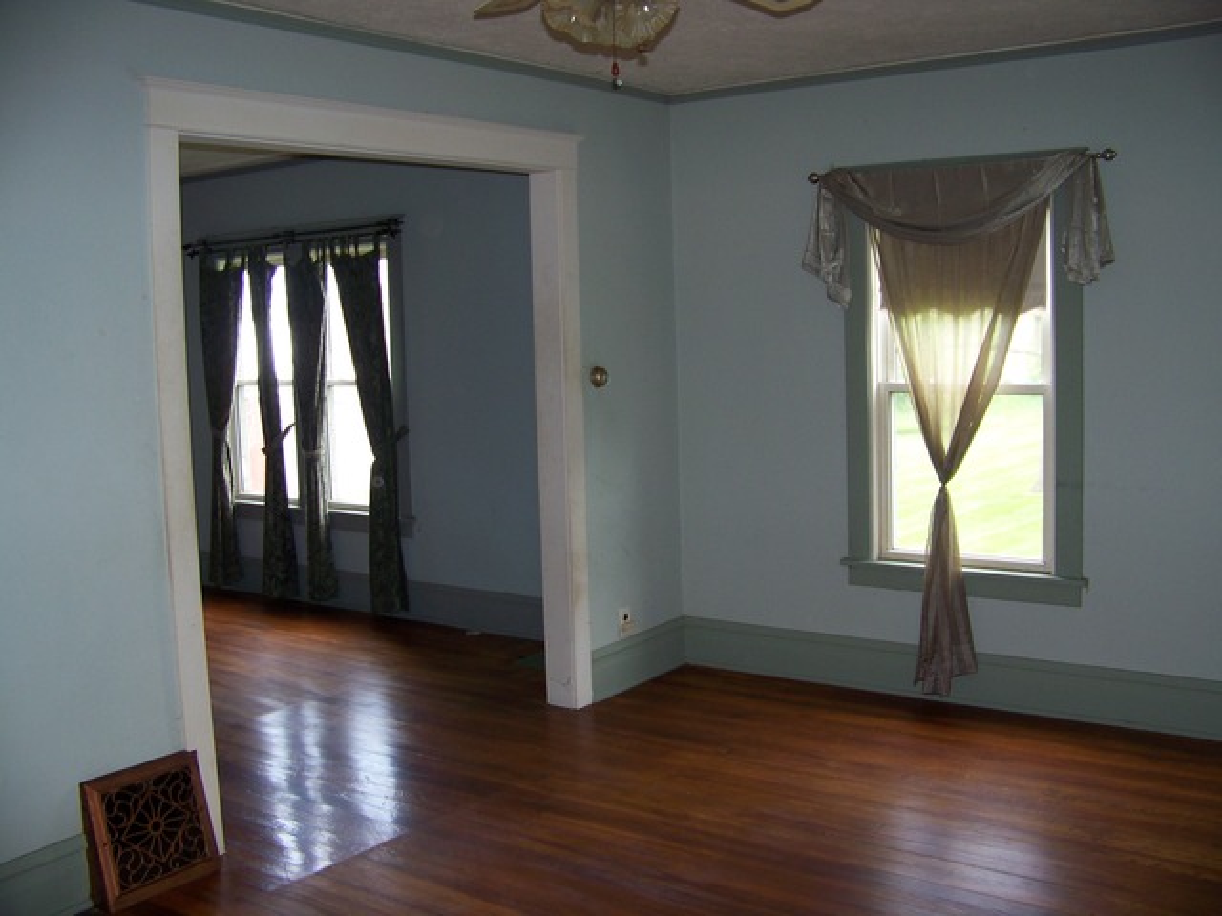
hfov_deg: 51.4
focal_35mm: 36
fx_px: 1271
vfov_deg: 39.7
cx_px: 611
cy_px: 458
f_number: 2.8
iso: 64
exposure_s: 1/30
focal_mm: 5.85
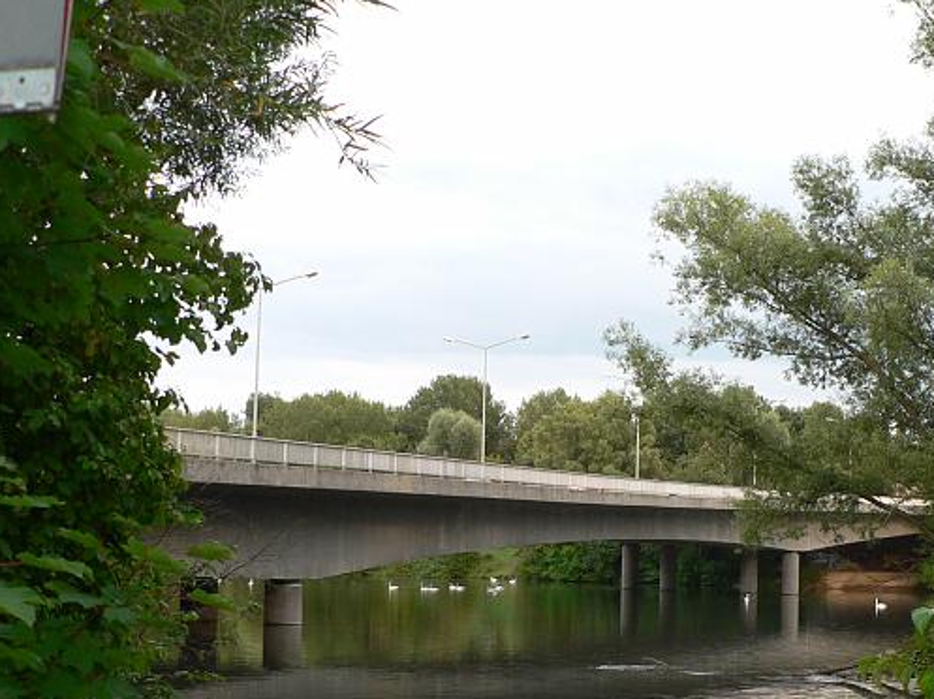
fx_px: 1564
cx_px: 654
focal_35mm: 58
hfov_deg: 32.8
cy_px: 492
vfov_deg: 25.0
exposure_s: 1/60
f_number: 2.8
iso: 80
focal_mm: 6
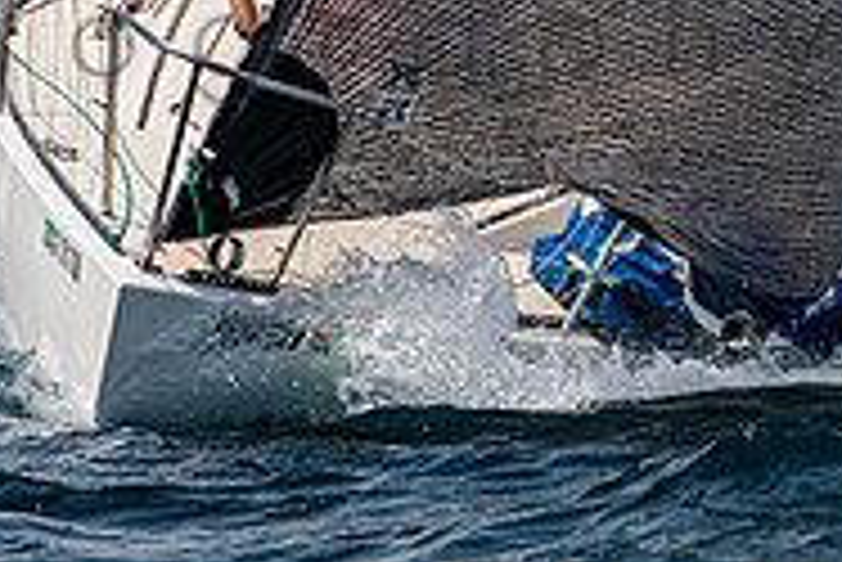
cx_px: 729
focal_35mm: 708
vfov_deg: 1.9
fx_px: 16572
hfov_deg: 2.9
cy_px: -290
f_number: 6.3
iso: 250
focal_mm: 200
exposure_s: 1/1000
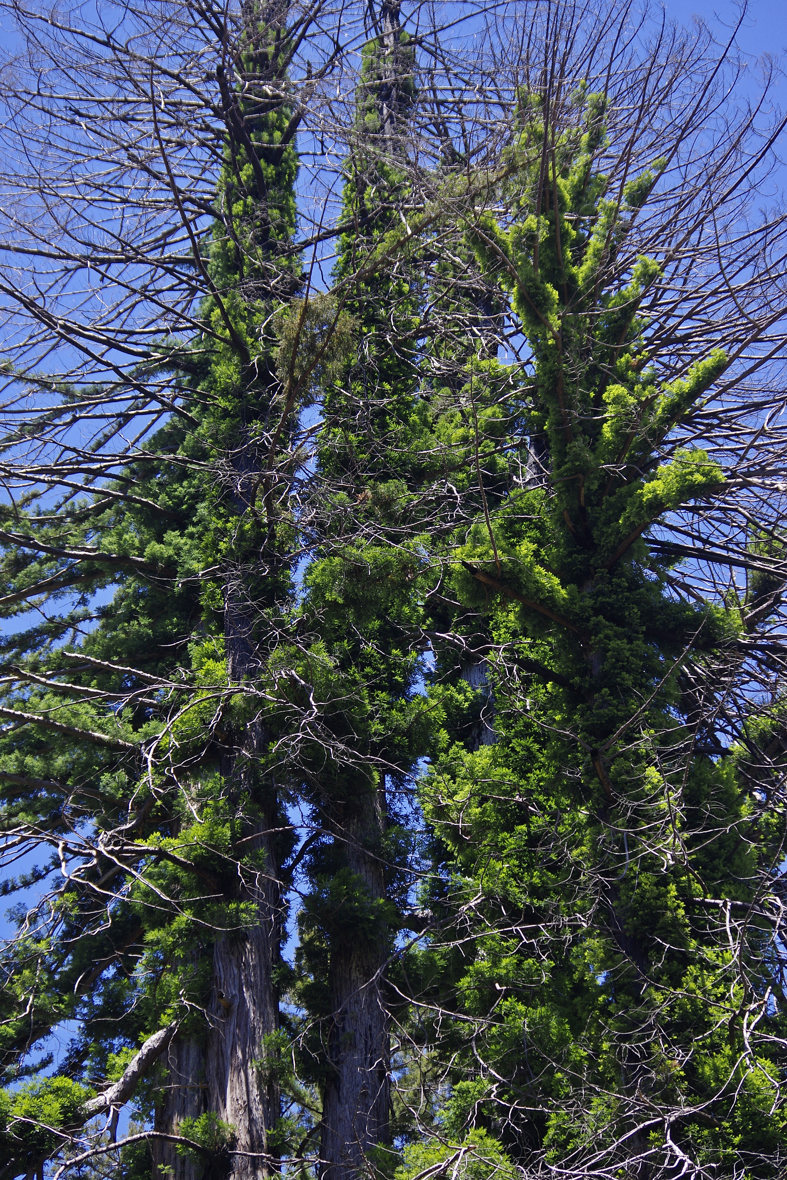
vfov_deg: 27.0
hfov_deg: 18.2
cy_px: 590
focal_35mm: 75
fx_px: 2459
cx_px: 394
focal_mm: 50
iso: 200
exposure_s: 1/350
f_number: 5.6
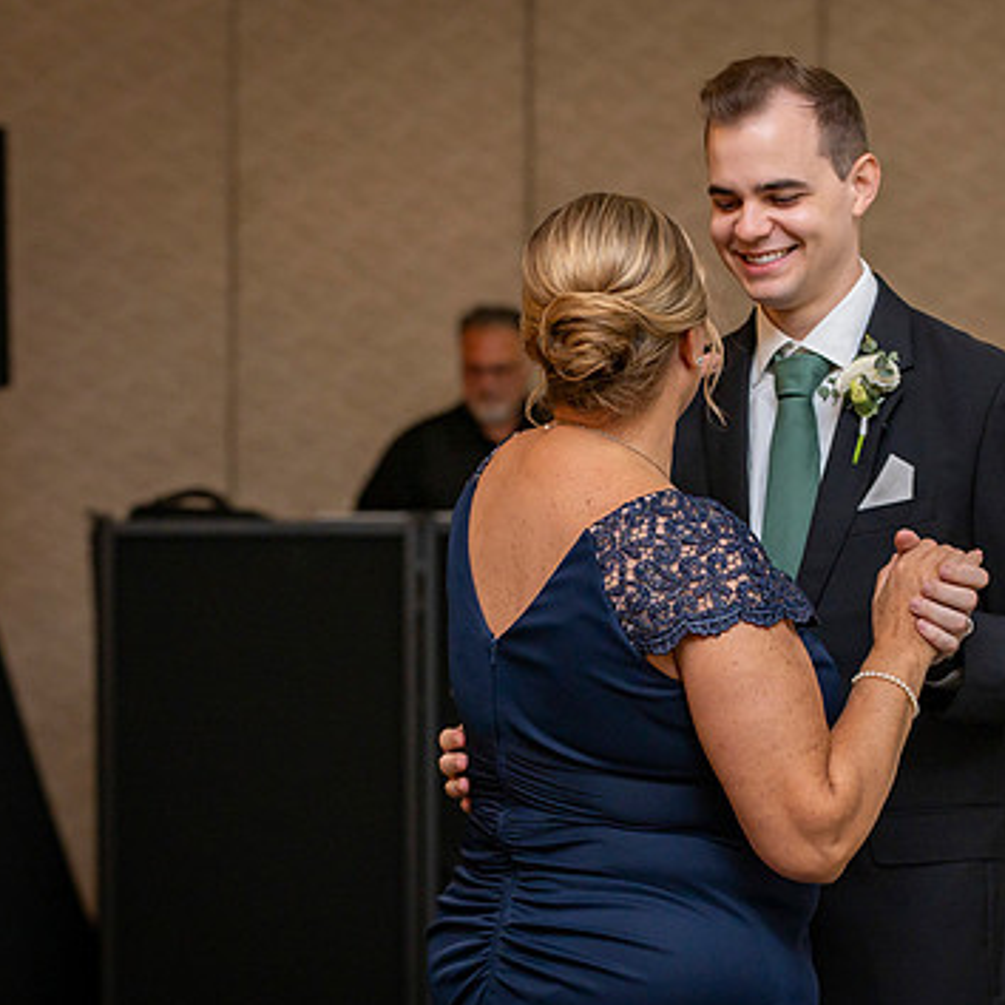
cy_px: 508
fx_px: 5124
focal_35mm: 156
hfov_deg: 11.2
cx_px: 665
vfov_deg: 11.2
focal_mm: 86
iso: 640
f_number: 3.5
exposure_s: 1/100
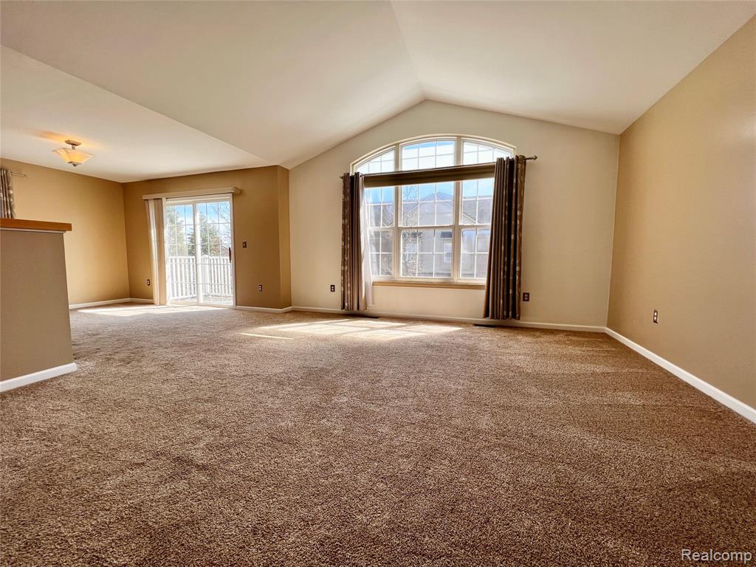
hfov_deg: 106.2
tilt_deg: -5.2
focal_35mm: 13
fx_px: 284
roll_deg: -0.6
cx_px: 378
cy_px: 284
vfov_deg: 89.9
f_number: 1.8
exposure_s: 1/309
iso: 32
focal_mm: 1.57
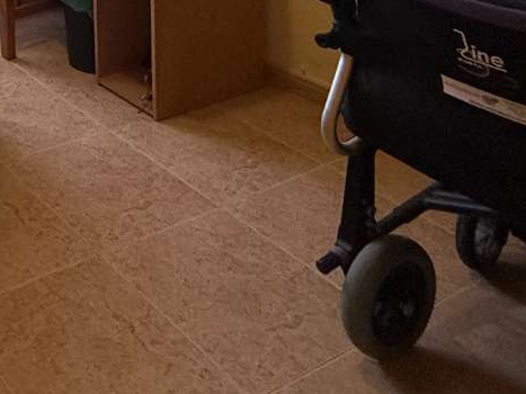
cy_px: -185
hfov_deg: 31.5
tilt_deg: -5.3
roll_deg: +4.0
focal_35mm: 45
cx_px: -171
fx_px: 684
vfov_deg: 25.1
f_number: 2.2
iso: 200
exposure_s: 1/100
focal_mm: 2.22
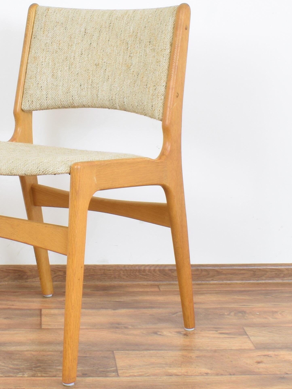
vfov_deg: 21.7
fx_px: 1012
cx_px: 66
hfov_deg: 16.3
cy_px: 124
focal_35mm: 90
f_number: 22
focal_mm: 20
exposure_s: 5
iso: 100
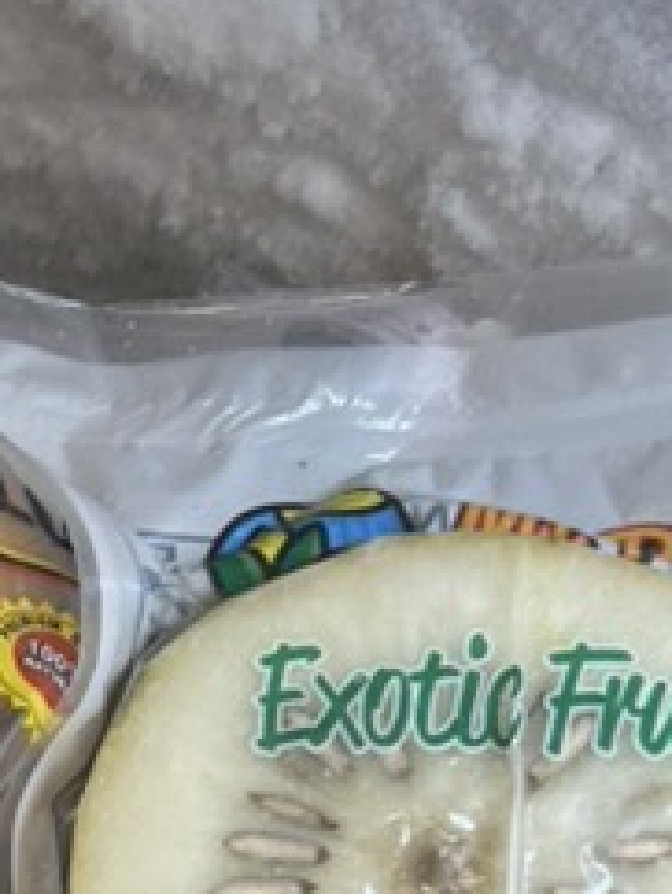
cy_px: 1422
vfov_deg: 16.0
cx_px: -388
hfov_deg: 12.7
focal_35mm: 110
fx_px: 2842
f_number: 1.5
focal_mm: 5.7
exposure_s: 1/120
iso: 125
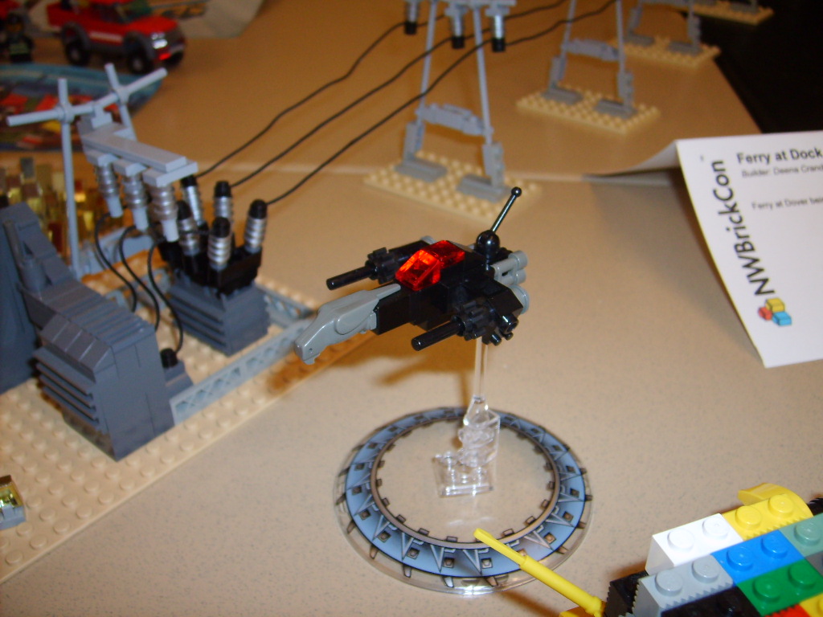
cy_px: 308
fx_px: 832
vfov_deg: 40.7
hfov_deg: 52.6
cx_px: 412
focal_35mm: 35
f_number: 2.8
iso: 100
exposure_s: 1/30
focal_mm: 5.8
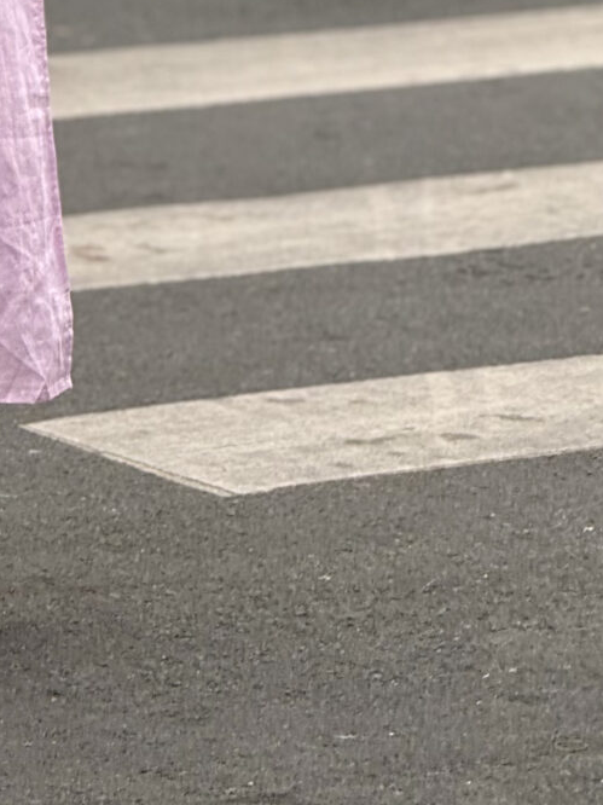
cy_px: -297
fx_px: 8041
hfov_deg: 4.3
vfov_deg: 5.7
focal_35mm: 346
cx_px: -158
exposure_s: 1/197
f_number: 2.8
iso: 64
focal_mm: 15.66
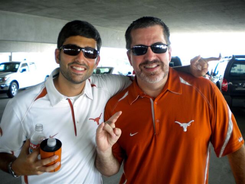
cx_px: 122
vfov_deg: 40.7
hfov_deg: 52.6
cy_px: 92
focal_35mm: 35
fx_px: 248
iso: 115
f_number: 3.1
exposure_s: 1/59.7
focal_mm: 6.3
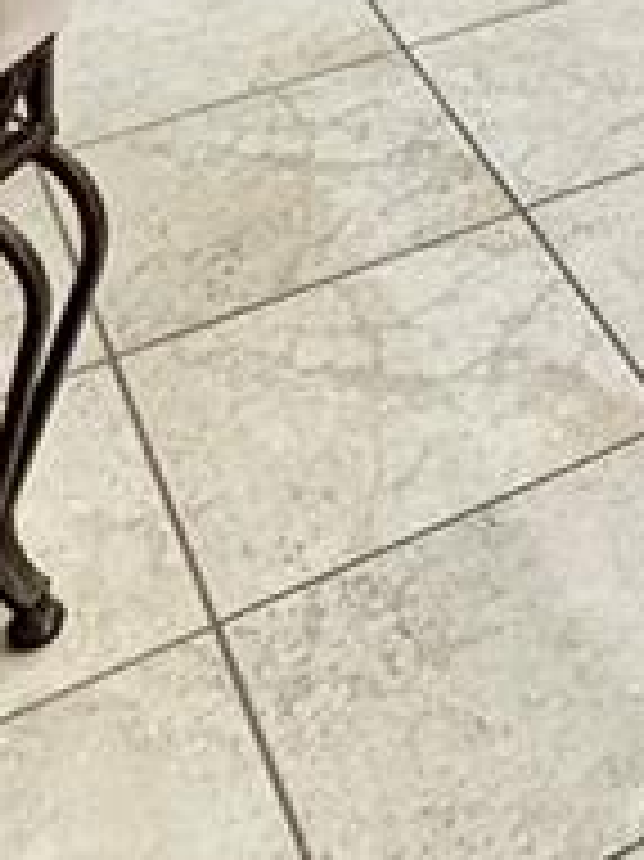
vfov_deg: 16.4
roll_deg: -2.0
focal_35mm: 88
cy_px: -905
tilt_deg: -6.0
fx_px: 2185
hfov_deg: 14.2
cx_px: 1261
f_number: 2.2
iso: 125
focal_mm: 2.22
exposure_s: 1/120
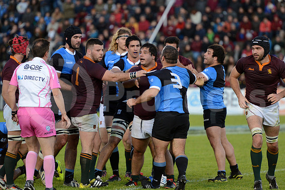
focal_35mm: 270
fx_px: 2138
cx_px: 142
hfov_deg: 7.6
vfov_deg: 5.1
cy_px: 95
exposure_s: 1/500
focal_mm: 270
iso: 2500
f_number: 4
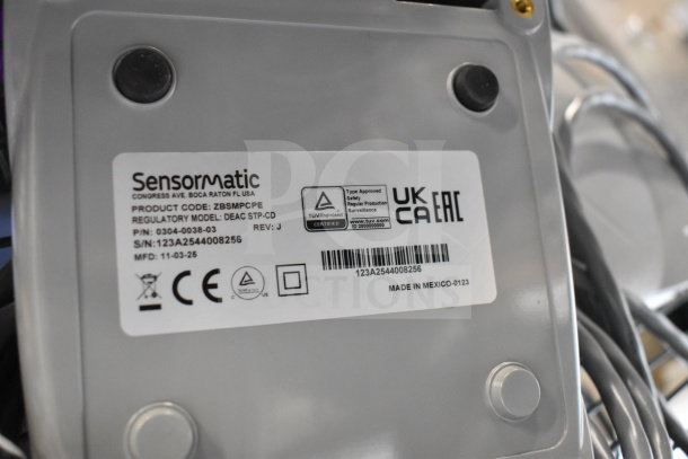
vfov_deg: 36.9
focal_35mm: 36
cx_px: 344
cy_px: 230
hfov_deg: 53.1
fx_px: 688
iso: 5000
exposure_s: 1/40
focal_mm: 24
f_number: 4
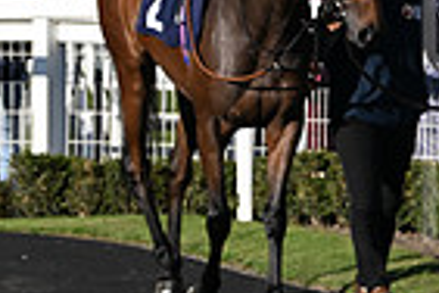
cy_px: 45
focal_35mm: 574
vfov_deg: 2.4
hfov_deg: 3.6
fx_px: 6999
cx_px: 825
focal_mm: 140
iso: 400
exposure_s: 1/2500
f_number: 5.6
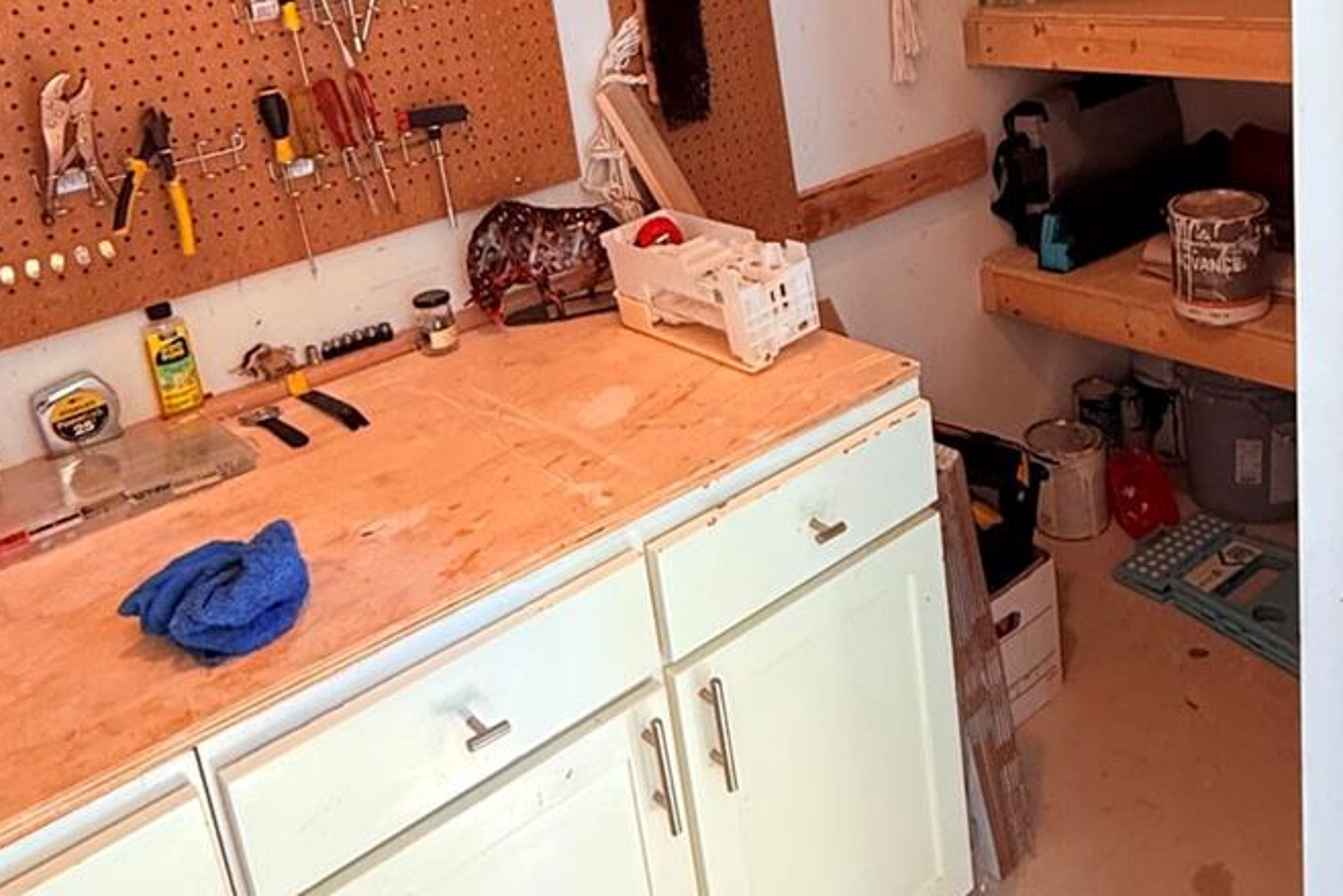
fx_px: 1269
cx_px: 804
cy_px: 178
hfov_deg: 55.4
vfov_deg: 37.5
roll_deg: +6.3
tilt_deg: -14.0
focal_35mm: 34
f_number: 2.2
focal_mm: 2.22
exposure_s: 1/60
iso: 320
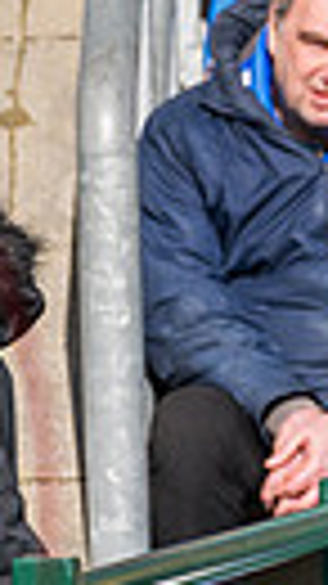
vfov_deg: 4.7
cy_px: 491
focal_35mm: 459
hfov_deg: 2.6
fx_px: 7106
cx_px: -389
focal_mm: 76
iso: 200
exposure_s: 1/2000
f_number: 5
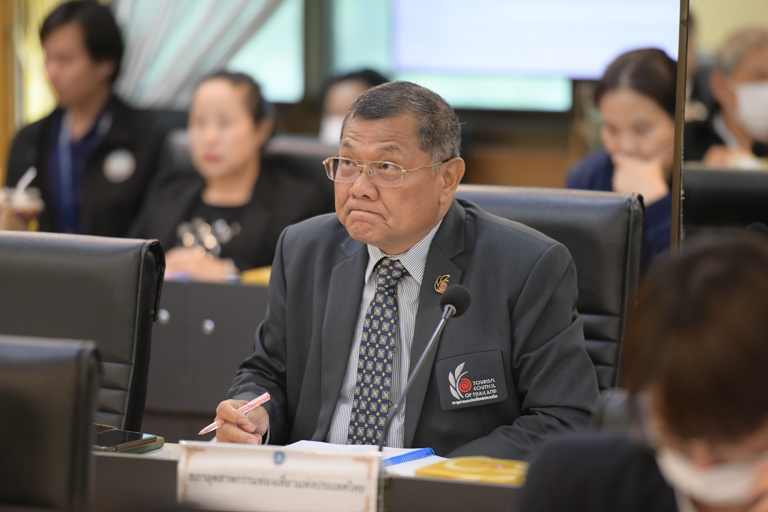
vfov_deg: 6.9
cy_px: 256
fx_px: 4266
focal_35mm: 200
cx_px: 384
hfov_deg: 10.3
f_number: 2.8
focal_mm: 200
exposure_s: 1/100
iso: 1600
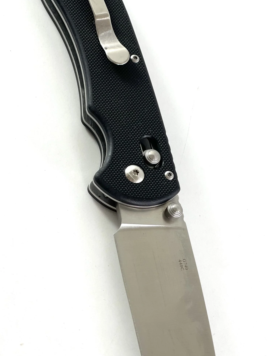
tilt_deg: -57.8
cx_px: 157
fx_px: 864
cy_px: 225
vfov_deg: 23.2
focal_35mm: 84
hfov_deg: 17.6
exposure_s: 1/100
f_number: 2.2
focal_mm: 7.5
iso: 50
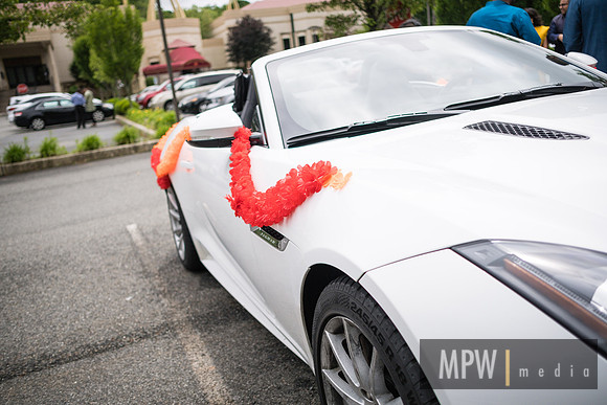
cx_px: 304
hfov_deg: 54.4
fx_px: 590
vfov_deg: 37.9
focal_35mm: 35
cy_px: 202
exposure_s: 1/8000
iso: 160
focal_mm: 23
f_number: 2
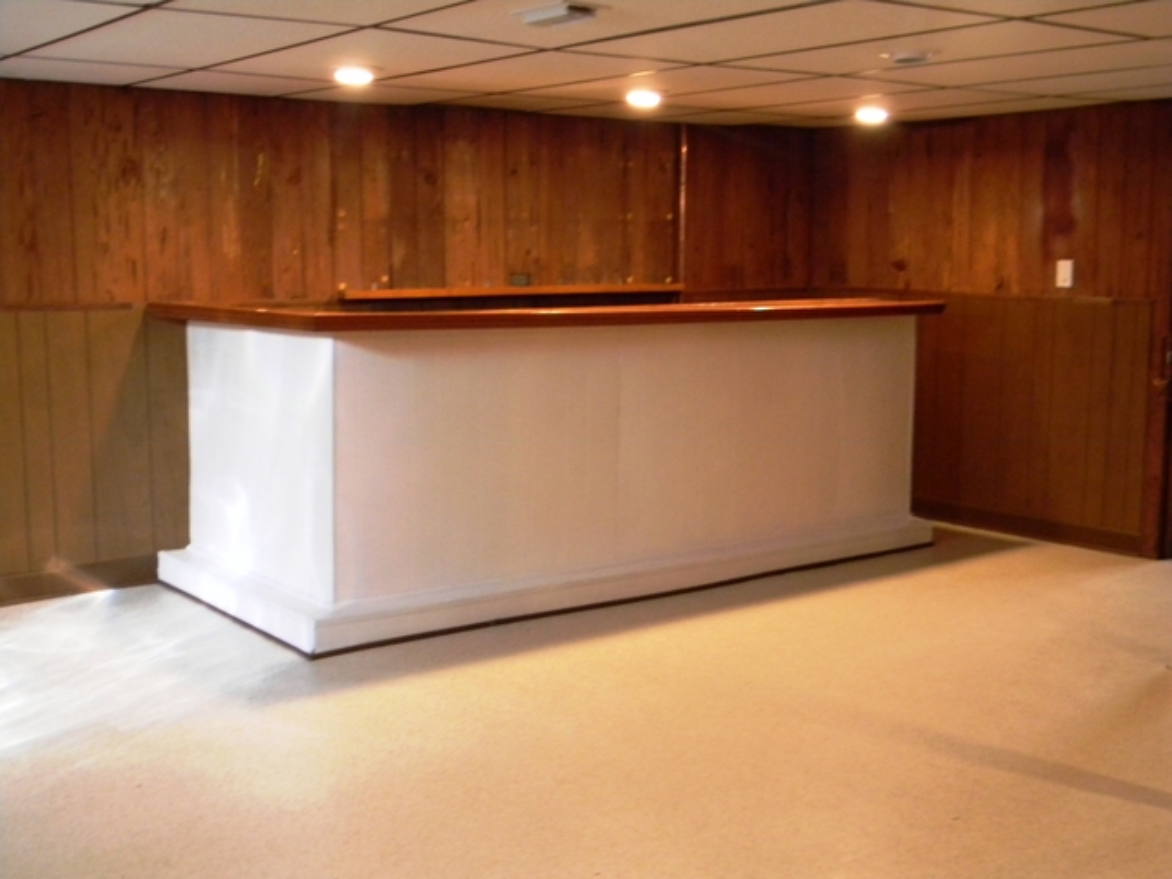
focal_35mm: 41
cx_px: 586
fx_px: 1388
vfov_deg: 35.1
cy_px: 440
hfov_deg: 45.8
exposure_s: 1/7.8
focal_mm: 7.3
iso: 400
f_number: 3.8
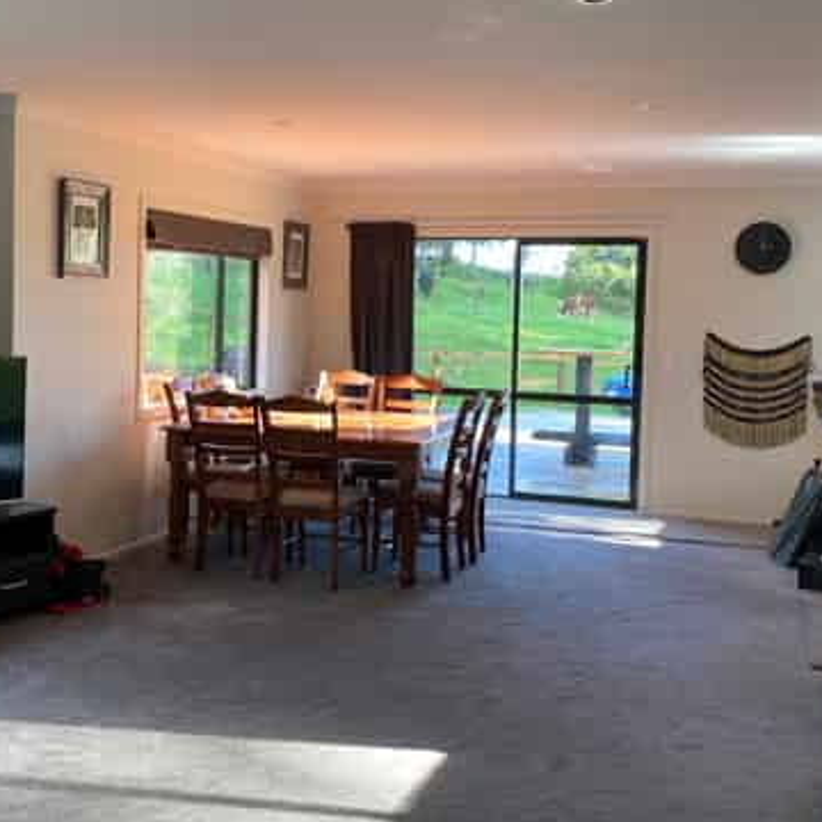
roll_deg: -1.8
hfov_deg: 39.8
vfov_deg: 40.0
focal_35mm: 42
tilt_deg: -2.4
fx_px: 1128
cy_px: 366
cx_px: 322
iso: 80
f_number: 1.8
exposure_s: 1/121
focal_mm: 4.25
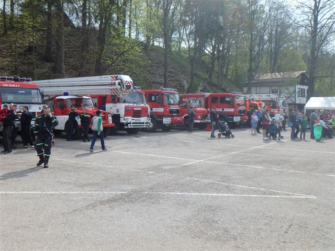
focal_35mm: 34
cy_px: 126
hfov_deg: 54.0
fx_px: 329
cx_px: 168
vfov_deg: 41.8
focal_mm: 6
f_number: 4.9
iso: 125
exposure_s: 1/400
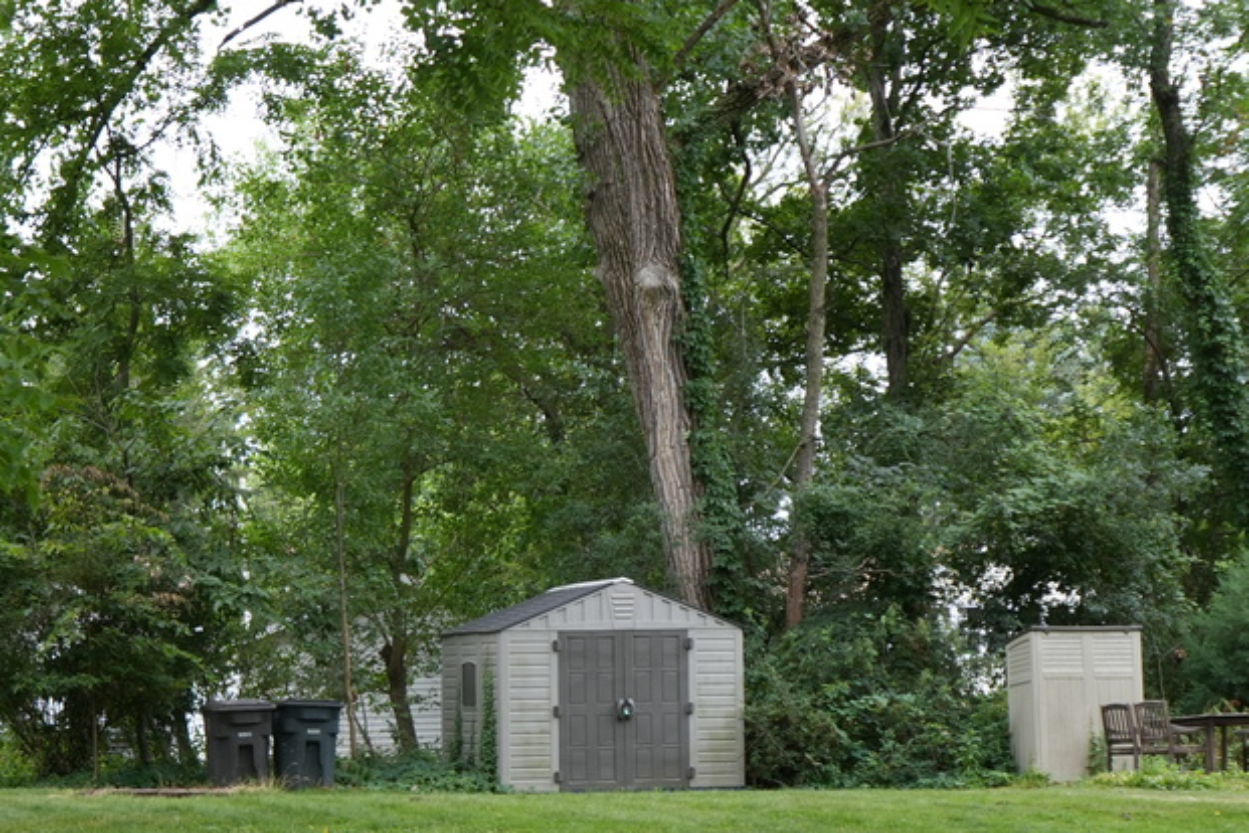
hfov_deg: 27.6
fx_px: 2532
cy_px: 759
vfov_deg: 18.4
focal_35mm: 73
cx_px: 436
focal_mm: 28
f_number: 4
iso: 250
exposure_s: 1/160
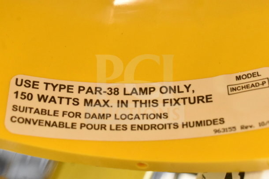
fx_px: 583
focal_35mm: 78
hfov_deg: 26.0
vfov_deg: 17.5
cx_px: 134
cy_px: 90
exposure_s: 1/250
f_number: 8
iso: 6400
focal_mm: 52
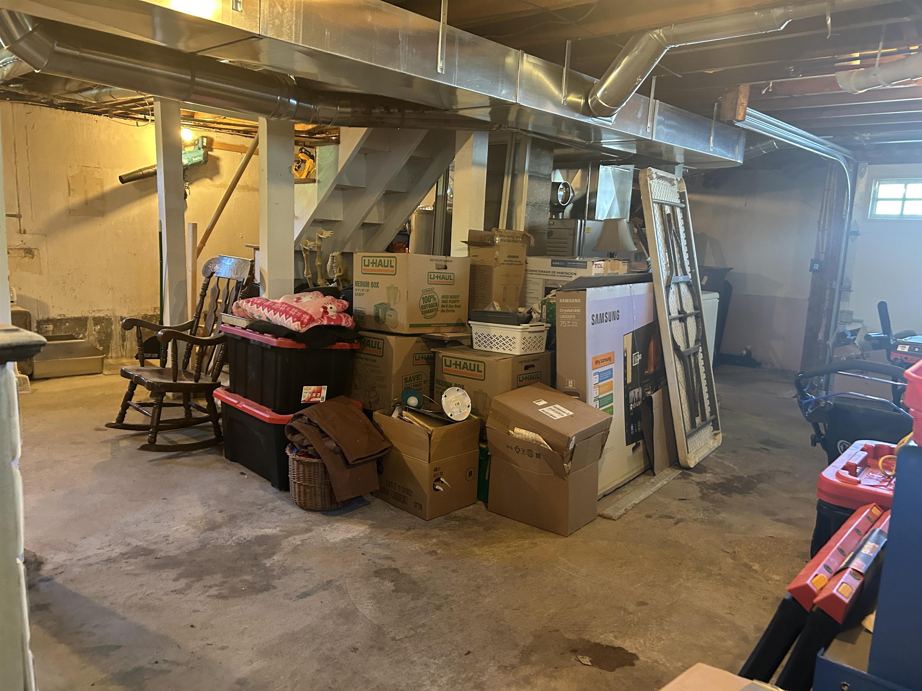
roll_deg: -1.6
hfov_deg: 67.3
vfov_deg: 53.1
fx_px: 693
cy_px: 346
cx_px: 461
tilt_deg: -8.9
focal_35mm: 26
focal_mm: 5.7
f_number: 1.5
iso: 500
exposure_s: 1/40
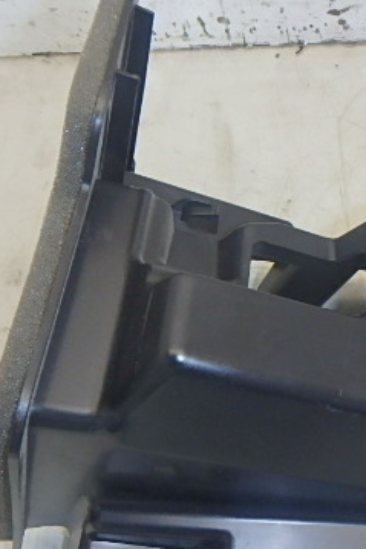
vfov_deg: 49.2
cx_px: 322
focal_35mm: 39
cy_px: 328
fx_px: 594
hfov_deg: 32.7
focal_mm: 3.7
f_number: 6
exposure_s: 1/30
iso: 320
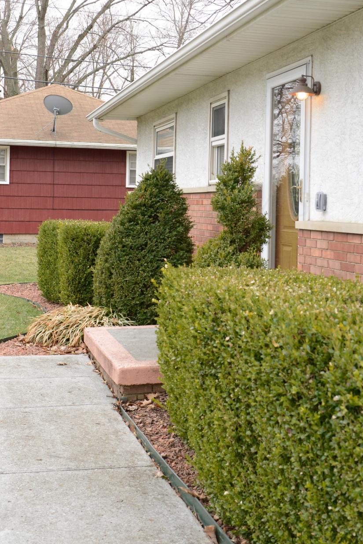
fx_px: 831
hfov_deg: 24.5
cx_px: 251
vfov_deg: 36.0
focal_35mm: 55
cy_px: 203
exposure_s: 1/640
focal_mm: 34
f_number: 6.3
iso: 1600
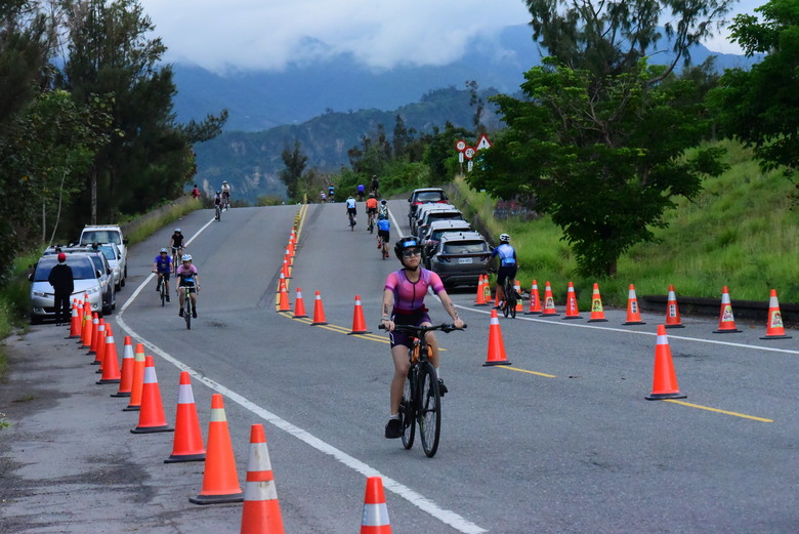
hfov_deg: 14.6
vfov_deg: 9.8
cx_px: 400
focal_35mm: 140
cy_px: 267
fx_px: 3109
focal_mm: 140
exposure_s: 1/4000
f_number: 14
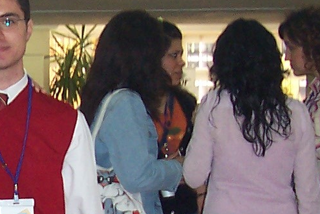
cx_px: -43
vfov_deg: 8.7
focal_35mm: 158
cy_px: 198
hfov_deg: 12.7
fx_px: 1404
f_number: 2.8
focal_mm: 5.6
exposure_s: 1/60
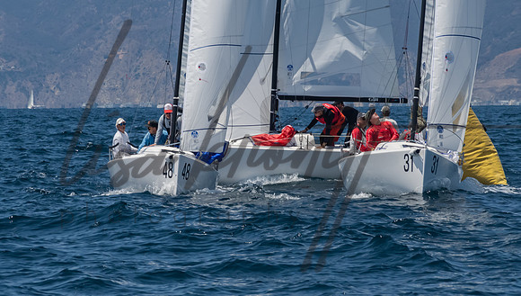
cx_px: 236
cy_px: 187
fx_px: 5007
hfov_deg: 6.0
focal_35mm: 362
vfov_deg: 3.4
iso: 640
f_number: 14
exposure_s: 1/1250
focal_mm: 210
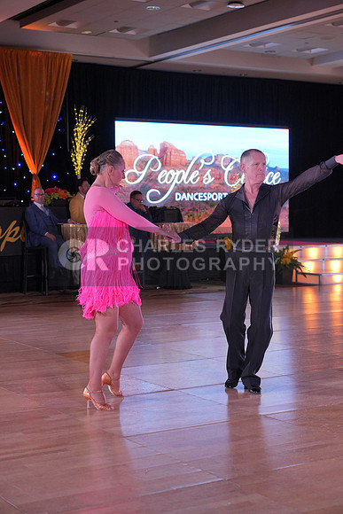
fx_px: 914
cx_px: 172
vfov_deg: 31.4
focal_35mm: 64
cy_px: 257
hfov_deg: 21.3
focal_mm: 64
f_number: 4
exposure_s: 1/400
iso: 1600
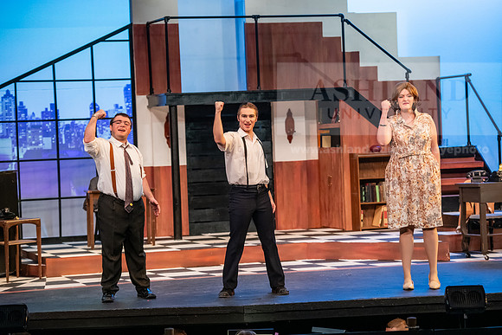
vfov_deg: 12.2
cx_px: 251
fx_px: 1562
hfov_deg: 18.3
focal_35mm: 112
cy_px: 168
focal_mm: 112
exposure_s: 1/200
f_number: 3.5
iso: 2500
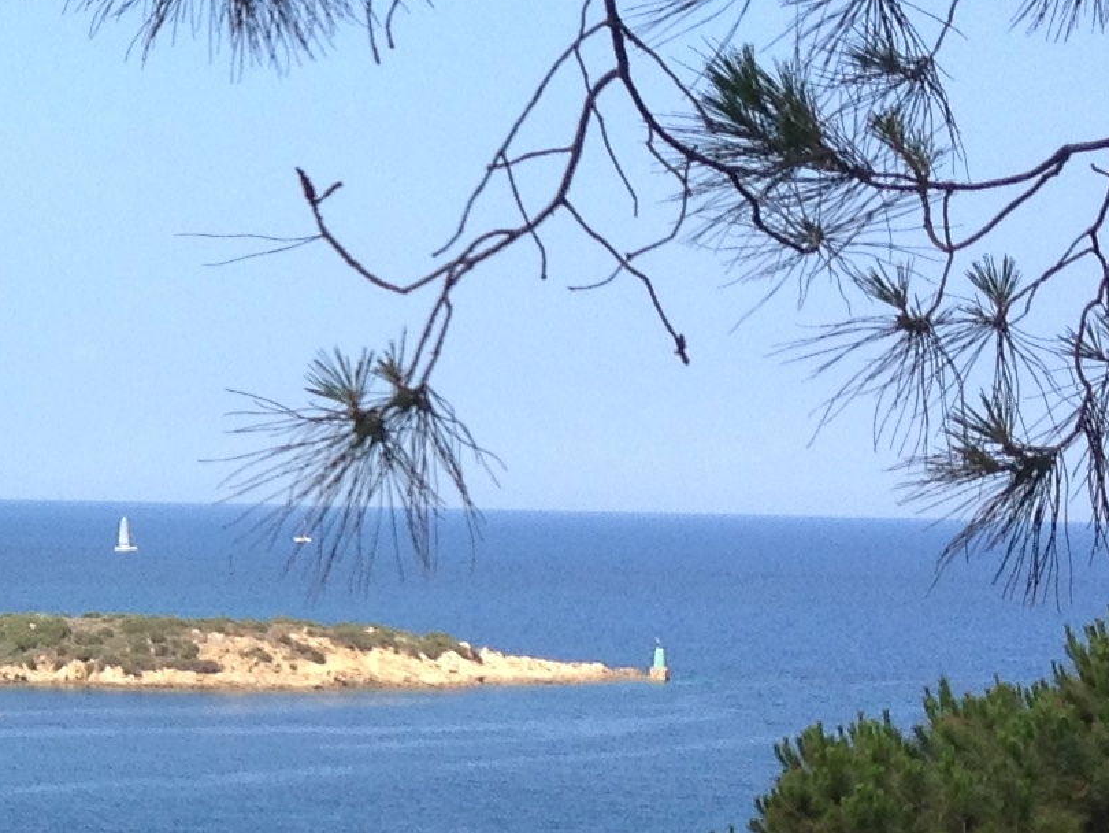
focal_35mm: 141
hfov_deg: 13.5
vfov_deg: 10.5
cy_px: 385
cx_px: -333
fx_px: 4519
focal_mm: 4.28
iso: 50
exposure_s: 1/968
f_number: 2.4
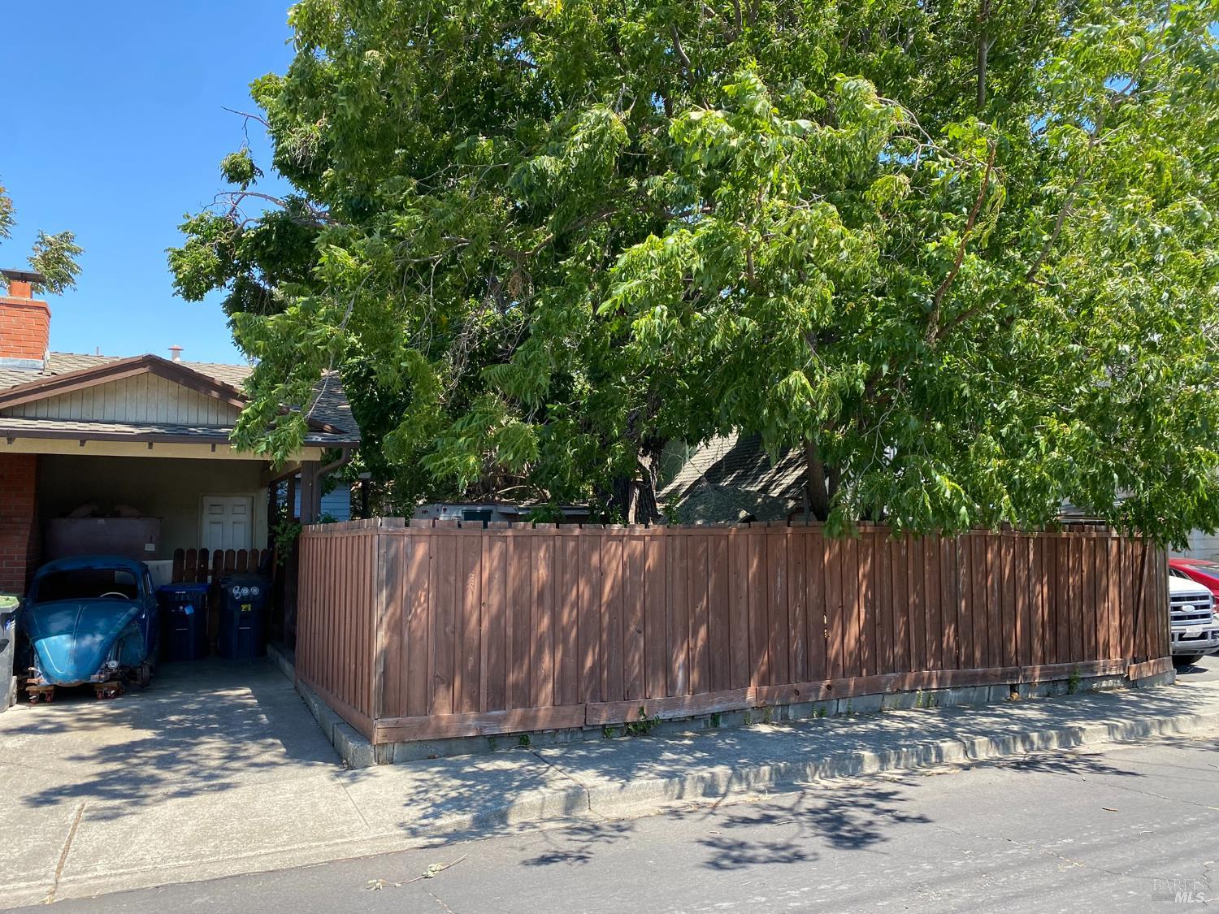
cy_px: 457
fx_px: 916
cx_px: 610
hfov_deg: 67.3
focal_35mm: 26
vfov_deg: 53.1
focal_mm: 4.25
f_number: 1.8
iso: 32
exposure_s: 1/620
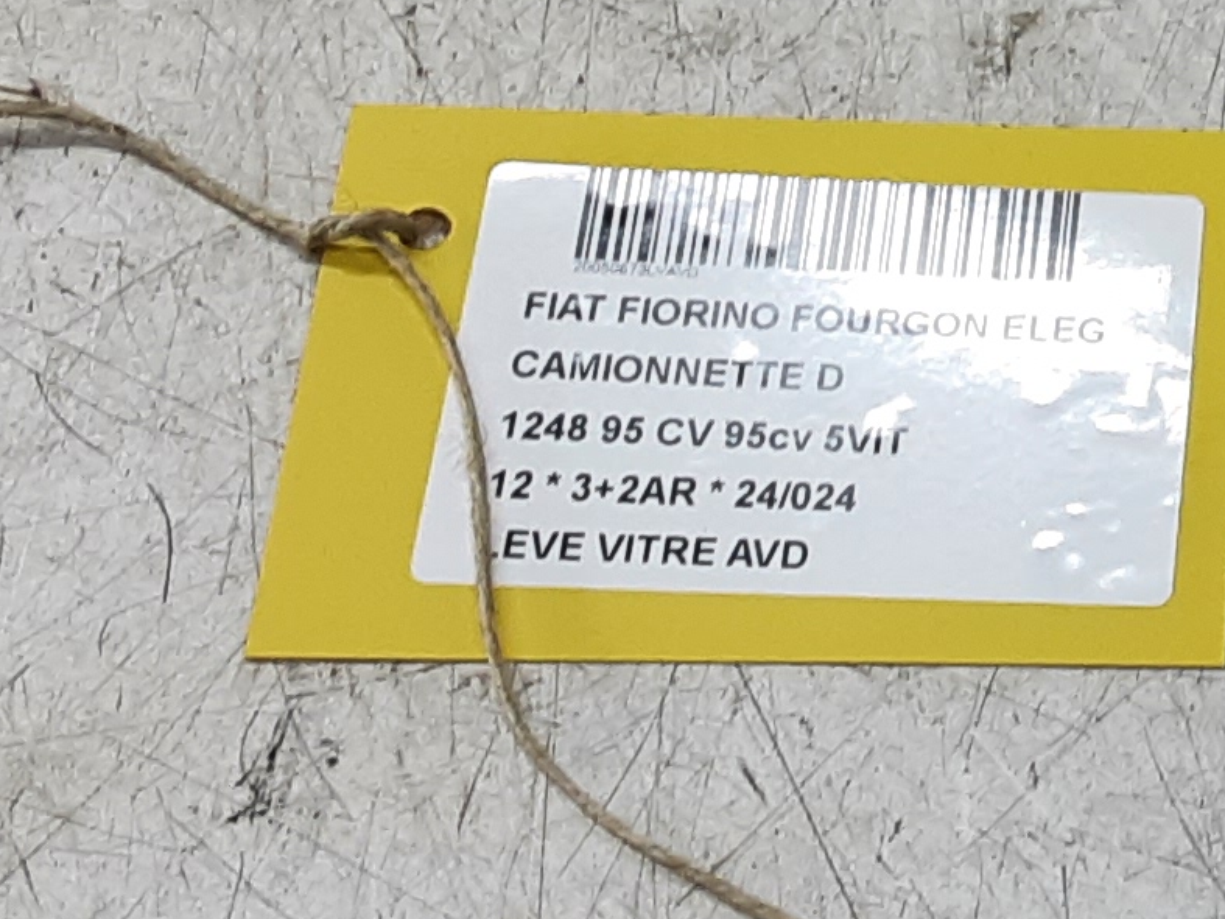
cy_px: -204
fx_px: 3963
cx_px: 1420
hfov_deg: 16.9
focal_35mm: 112
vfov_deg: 12.9
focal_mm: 2.91
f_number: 1.9
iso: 64
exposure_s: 1/50
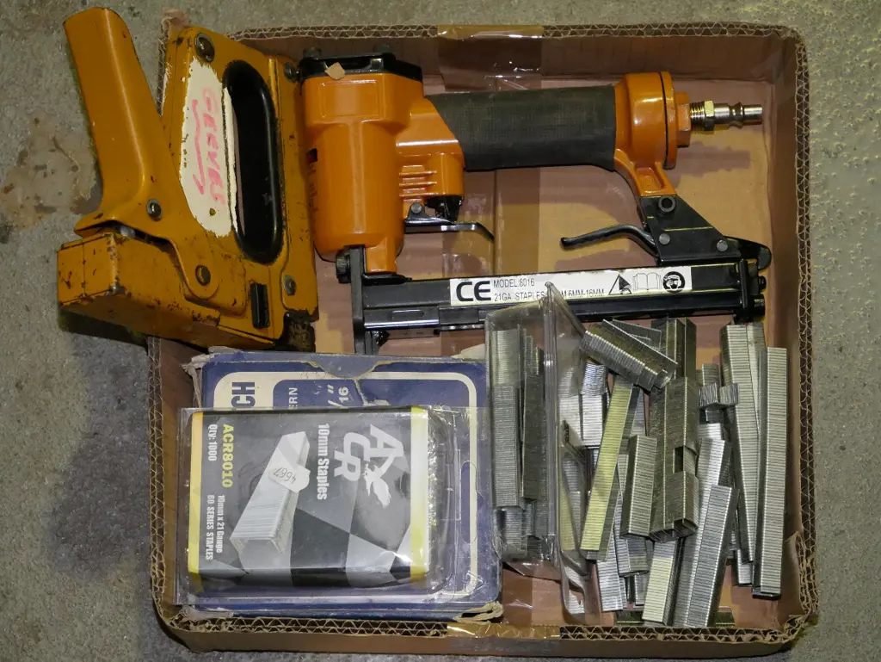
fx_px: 2241
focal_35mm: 88
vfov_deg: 16.8
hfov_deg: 22.2
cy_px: 331
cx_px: 440
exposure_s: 1/125
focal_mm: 44
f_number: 5.6
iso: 3200
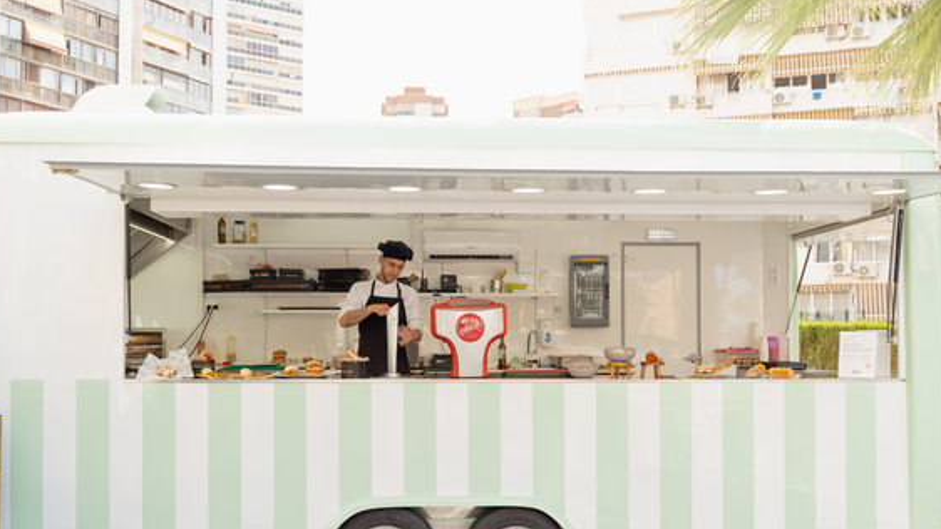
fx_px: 923
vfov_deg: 31.9
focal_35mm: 37
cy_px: 326
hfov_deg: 54.0
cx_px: 464
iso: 200
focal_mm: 31
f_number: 4
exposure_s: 1/320
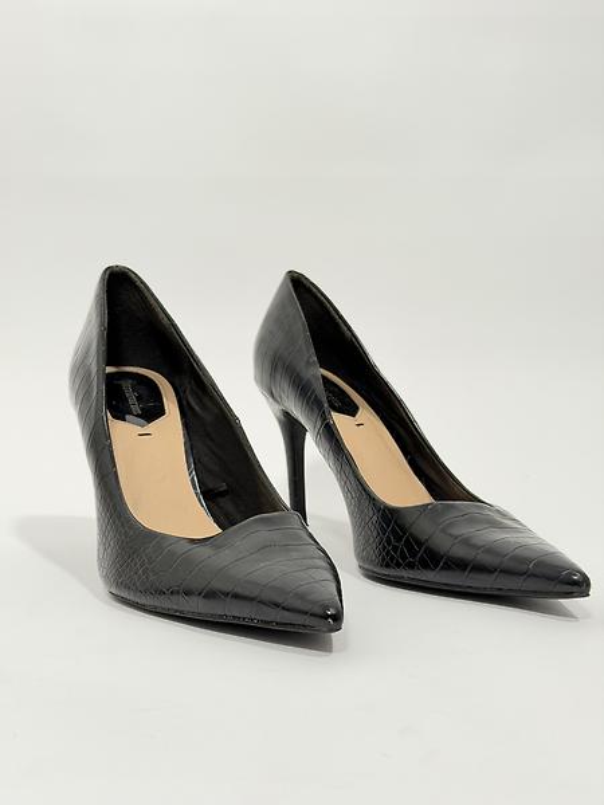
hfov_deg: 30.3
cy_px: 402
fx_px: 1117
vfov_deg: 39.7
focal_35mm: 48
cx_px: 302
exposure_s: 1/61
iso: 100
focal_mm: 6.76
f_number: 1.78
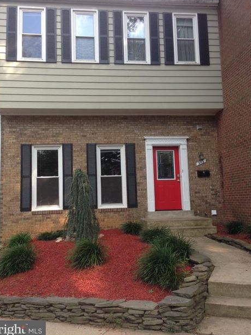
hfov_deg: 39.6
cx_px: 123
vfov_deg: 51.3
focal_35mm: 36
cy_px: 157
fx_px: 348
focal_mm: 4.12
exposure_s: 1/212
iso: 50
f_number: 2.4
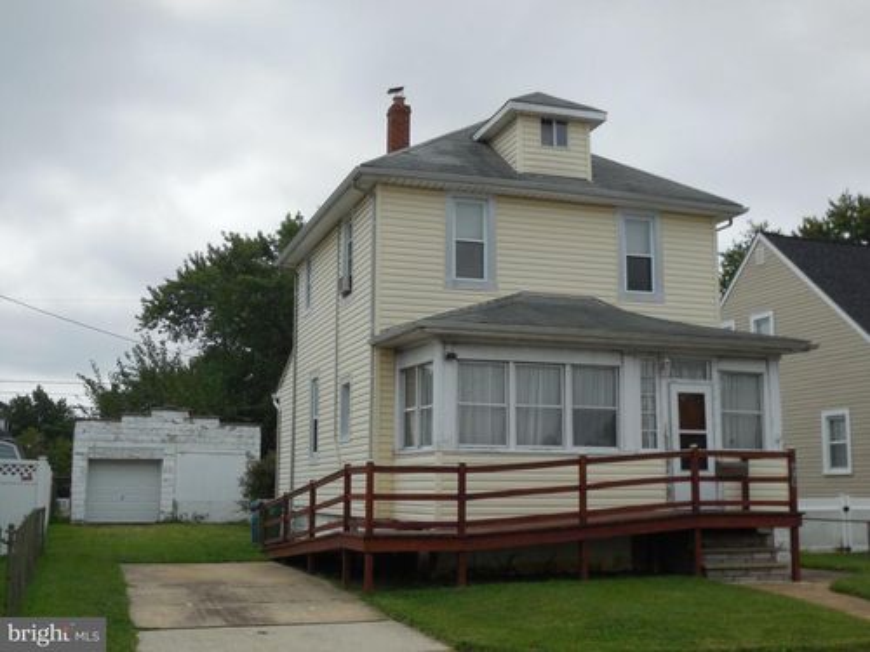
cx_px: 435
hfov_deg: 41.2
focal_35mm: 46
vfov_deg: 31.5
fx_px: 1156
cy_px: 326
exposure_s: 1/1600
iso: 125
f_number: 3.8
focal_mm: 8.2
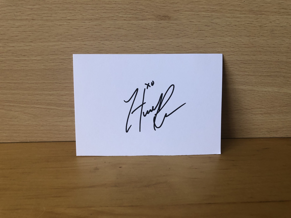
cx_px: 146
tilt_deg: -23.5
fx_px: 235
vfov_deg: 49.7
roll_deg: -2.4
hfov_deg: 63.4
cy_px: 109
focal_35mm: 28
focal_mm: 3.99
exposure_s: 1/17
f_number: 1.8
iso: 40
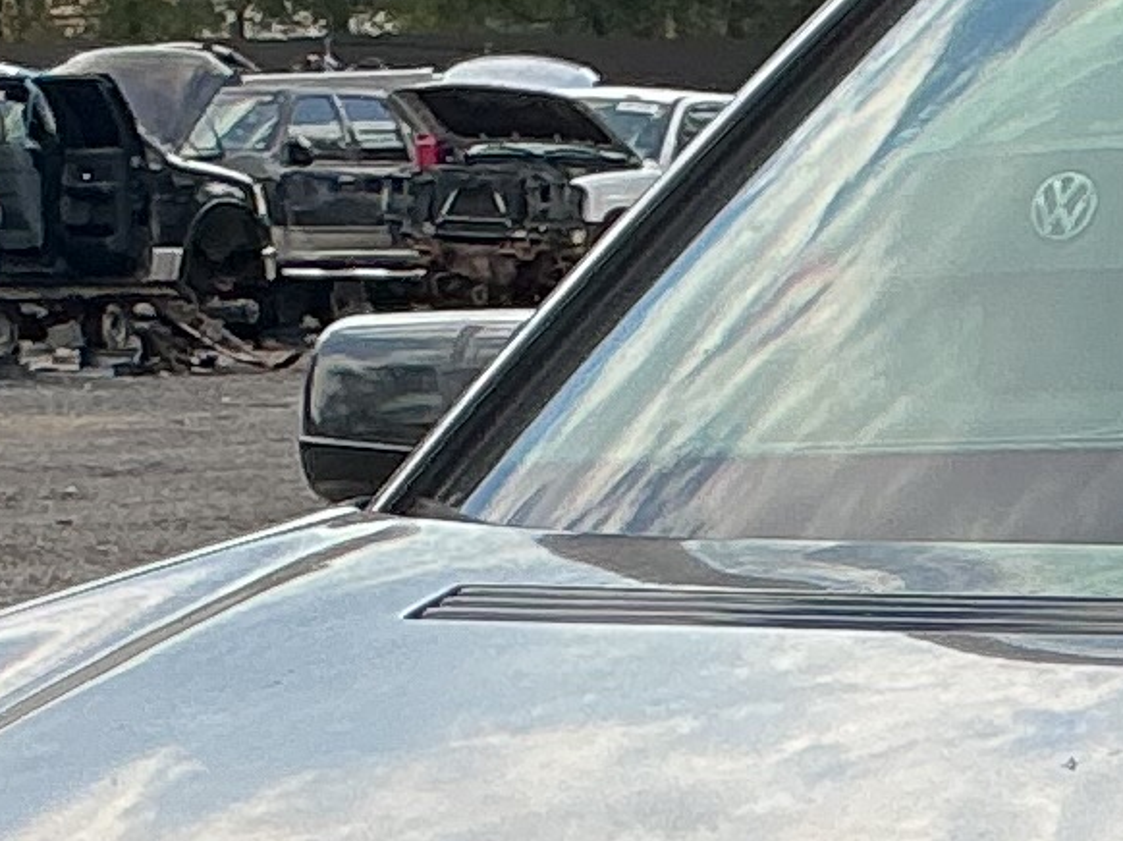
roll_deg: -1.1
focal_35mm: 201
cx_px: 1673
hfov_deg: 9.6
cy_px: 1537
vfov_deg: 7.2
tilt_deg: -14.1
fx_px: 6518
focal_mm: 3
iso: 25
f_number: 1.8
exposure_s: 1/495
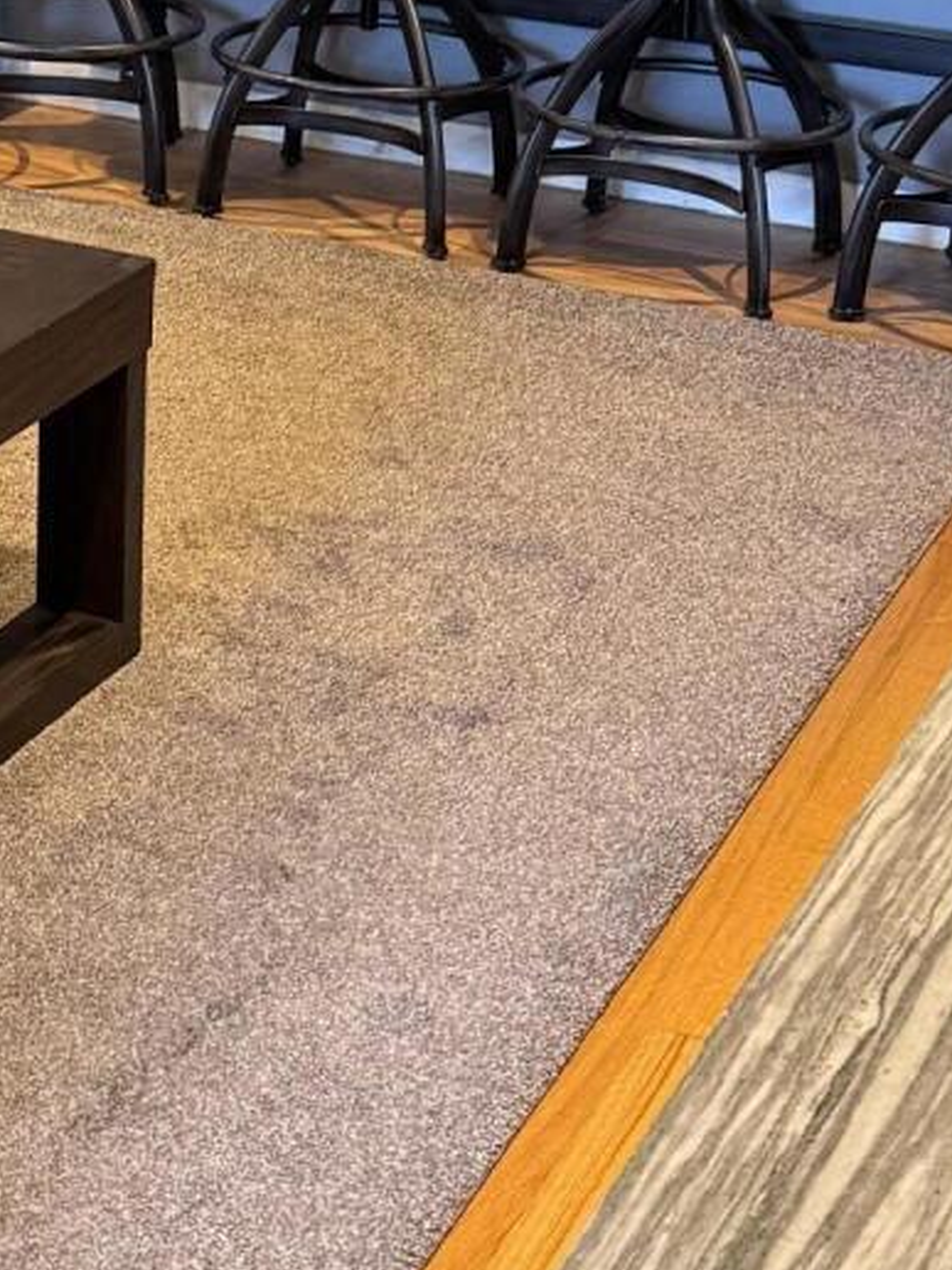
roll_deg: -0.1
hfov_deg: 15.3
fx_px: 3410
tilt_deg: -11.9
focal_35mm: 93
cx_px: -207
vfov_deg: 20.3
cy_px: -66
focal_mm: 6.76
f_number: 1.78
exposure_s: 1/60
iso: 320
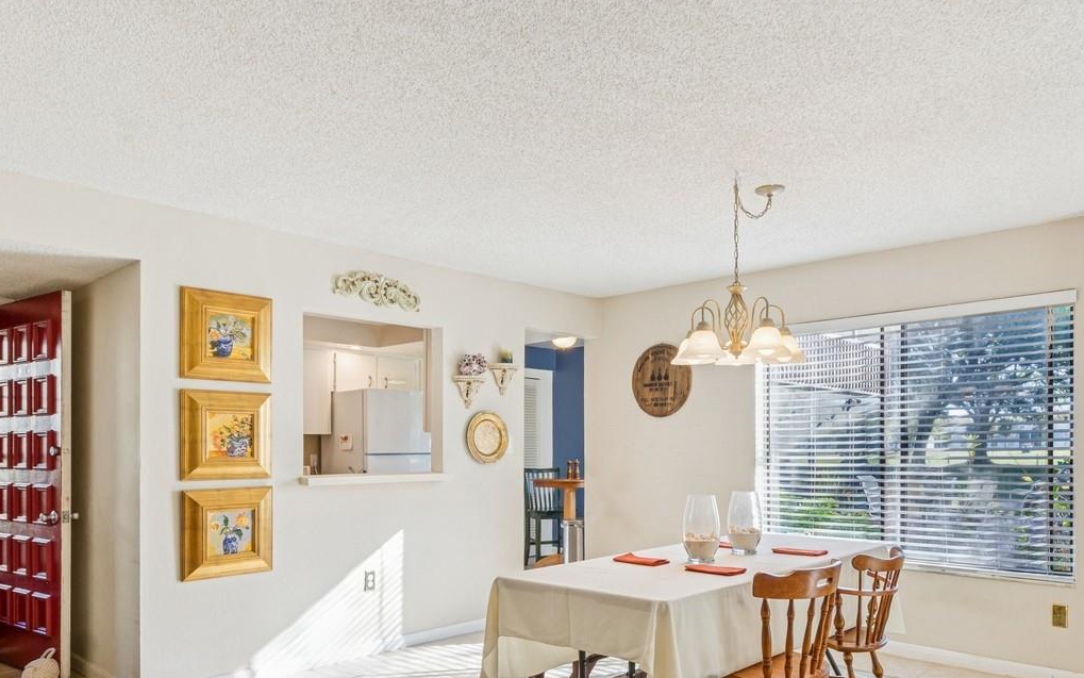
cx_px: 584
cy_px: 402
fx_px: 709
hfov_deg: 74.7
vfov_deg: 50.8
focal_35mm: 24
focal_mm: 10
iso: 200
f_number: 8
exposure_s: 1/10
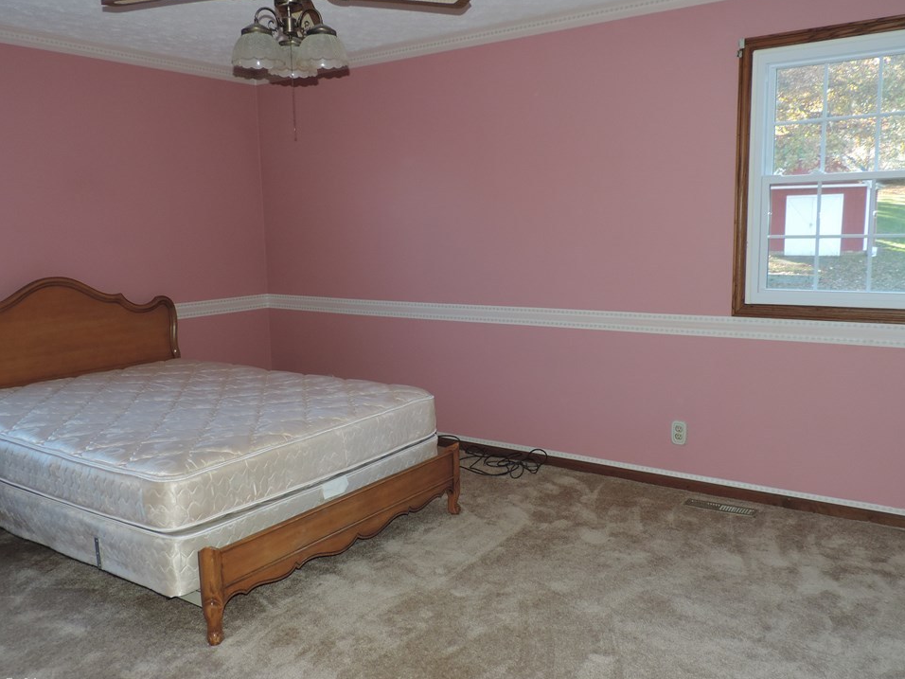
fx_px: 784
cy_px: 338
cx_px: 453
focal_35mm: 30
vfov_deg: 46.8
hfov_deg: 60.0
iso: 200
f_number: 3.1
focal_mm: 4.9
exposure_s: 1/30
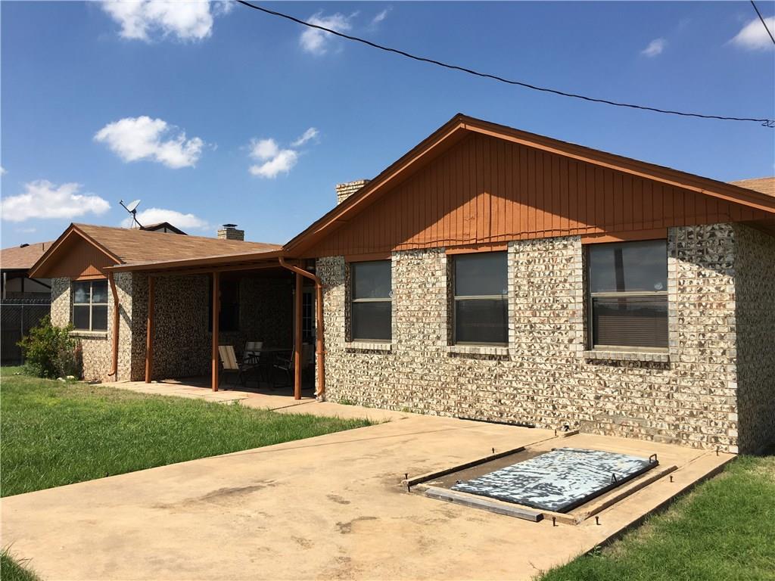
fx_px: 649
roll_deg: -0.6
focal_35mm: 29
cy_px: 290
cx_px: 388
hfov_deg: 61.7
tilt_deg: +1.9
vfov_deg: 48.2
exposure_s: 1/1832
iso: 25
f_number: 2.2
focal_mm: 4.15
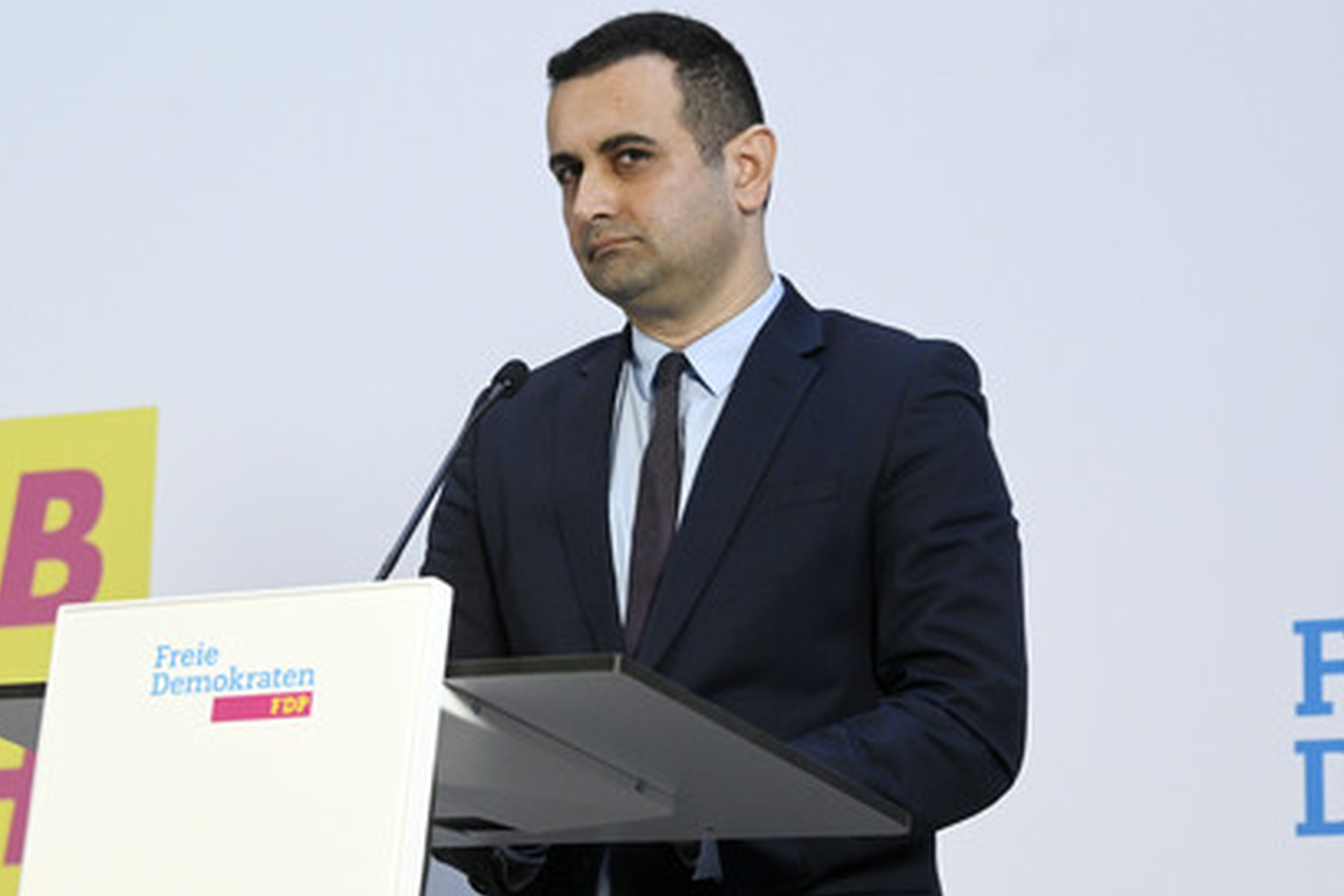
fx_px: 4330
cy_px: 445
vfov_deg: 11.8
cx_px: 670
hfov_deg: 17.6
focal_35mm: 116
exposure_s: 1/500
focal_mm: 105
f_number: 5.6
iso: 5000
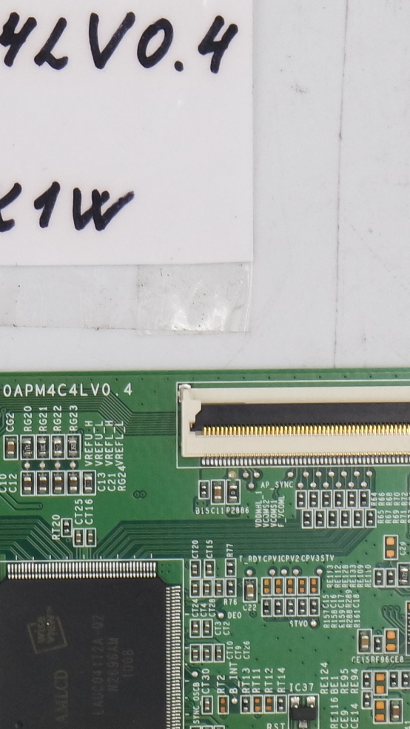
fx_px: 4404
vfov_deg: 9.4
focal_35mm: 228
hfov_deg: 5.3
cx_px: -39
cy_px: 465
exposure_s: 1/125
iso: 200
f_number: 5.6
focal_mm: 27
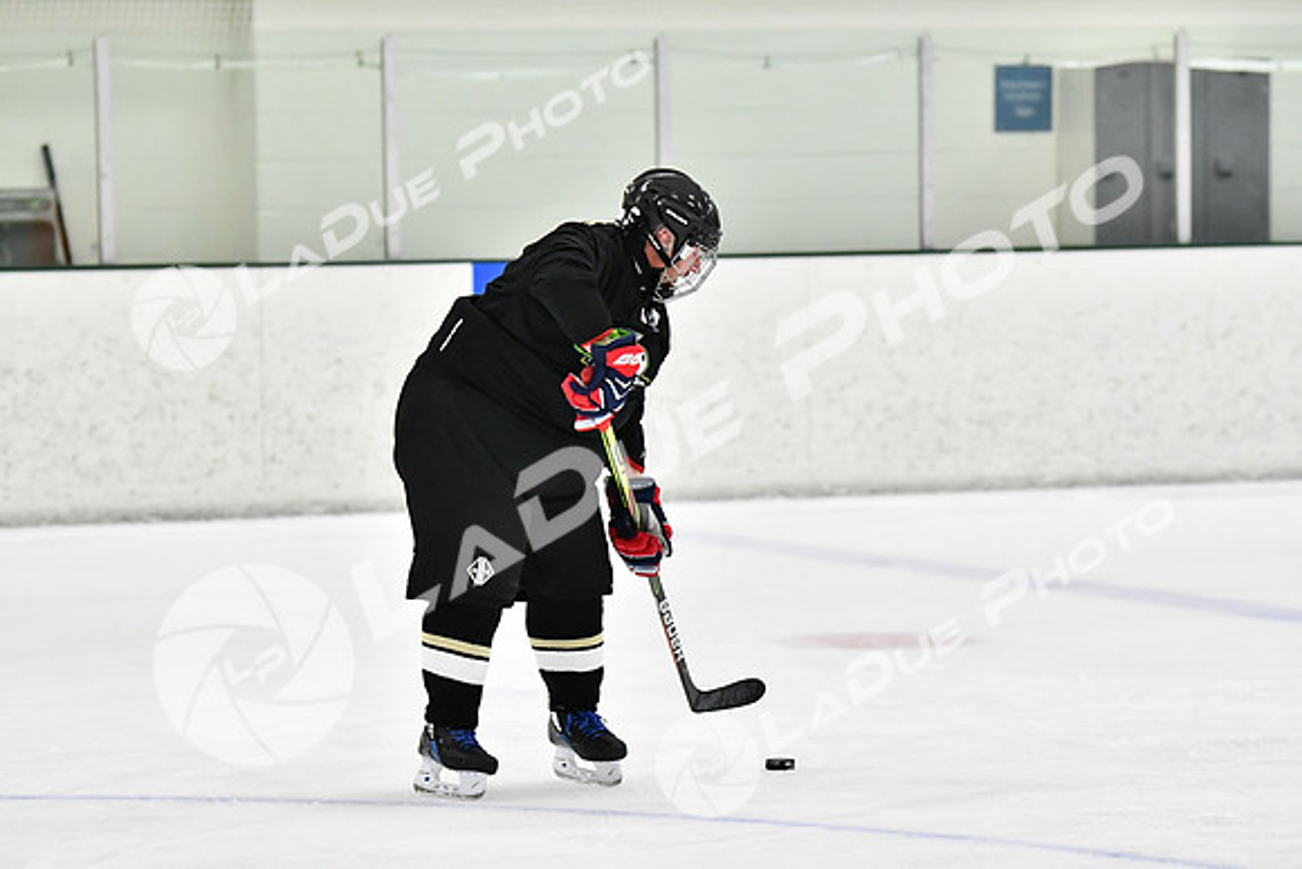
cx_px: 651
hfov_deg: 10.5
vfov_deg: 7.0
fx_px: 7054
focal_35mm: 195
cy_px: 434
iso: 5000
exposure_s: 1/1250
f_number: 2.8
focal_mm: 130
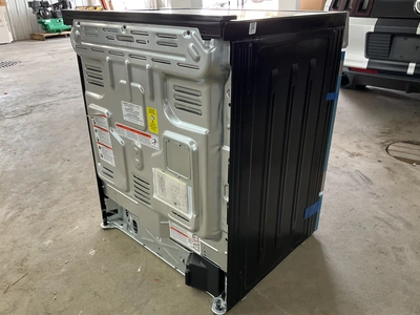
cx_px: 210
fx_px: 352
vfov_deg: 48.2
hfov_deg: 61.7
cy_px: 158
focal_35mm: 29
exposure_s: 1/60
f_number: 1.8
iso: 125
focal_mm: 3
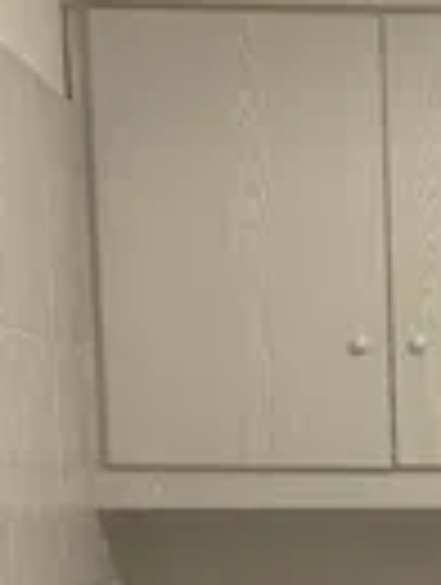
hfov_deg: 9.8
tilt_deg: -7.0
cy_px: 862
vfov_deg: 12.8
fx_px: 2489
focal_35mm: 147
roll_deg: +0.4
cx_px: 706
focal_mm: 6.86
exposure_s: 1/50
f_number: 1.78
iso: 125
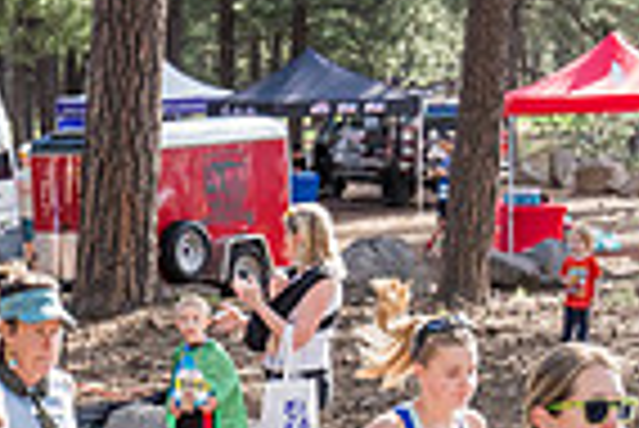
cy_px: 728
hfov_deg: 14.1
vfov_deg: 9.2
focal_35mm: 143
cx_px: -32
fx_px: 2541
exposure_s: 1/640
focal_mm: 35
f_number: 5
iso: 800
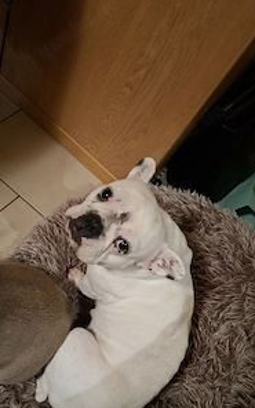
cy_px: 258
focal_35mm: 33
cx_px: 108
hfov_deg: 38.2
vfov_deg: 57.4
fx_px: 367
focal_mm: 5.54
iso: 800
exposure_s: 1/25
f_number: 1.8
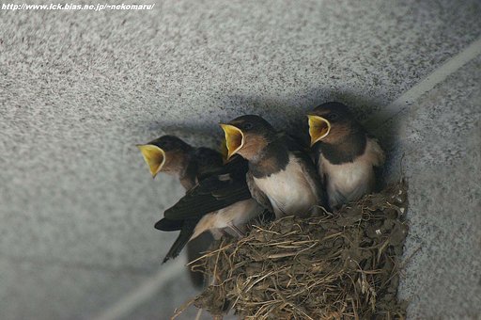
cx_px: 240
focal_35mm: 750
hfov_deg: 2.8
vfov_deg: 1.8
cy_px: 160
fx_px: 10008
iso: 400
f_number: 4.5
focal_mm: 500
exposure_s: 1/125
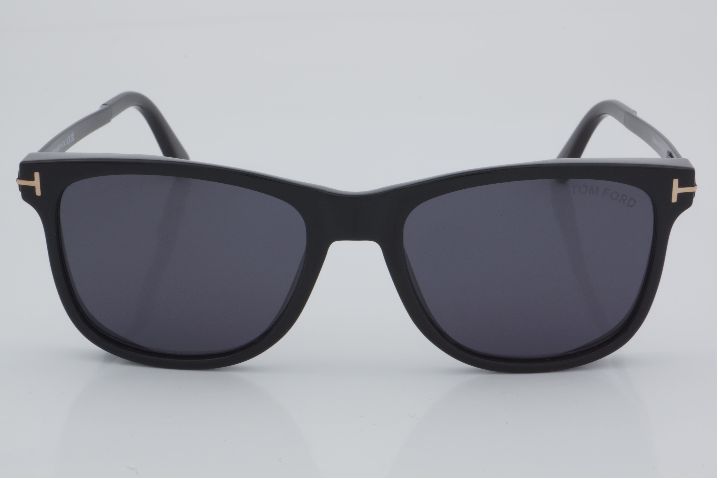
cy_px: 239
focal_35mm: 82
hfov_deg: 24.6
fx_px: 1643
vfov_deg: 16.6
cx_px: 358
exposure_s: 1/4
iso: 100
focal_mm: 55
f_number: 32
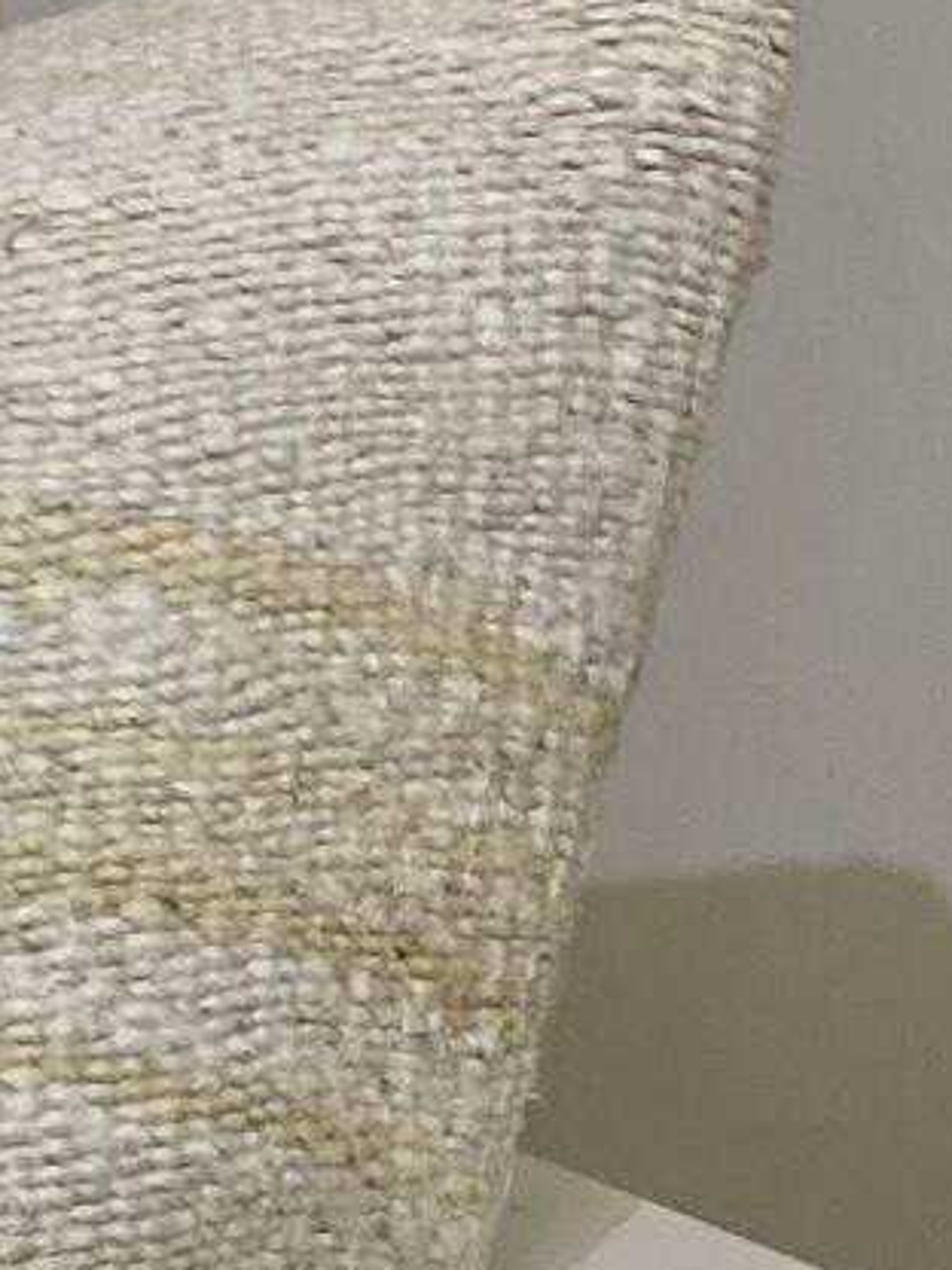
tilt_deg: -8.7
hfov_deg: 8.1
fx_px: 5867
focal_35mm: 160
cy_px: 656
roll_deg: +0.6
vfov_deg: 12.3
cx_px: -1764
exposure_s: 1/121
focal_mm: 4.25
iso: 100
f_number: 1.8
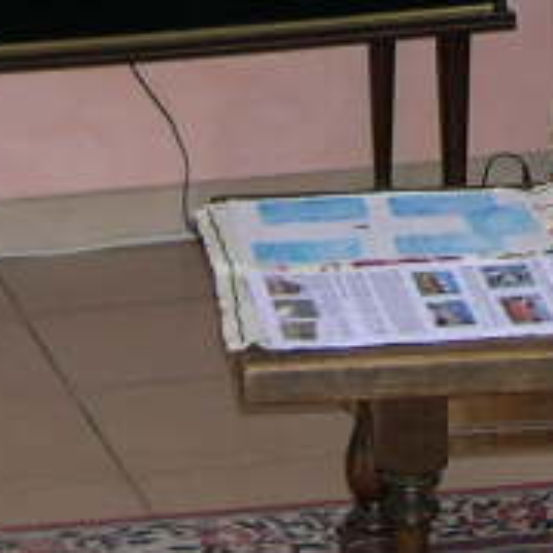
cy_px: -222
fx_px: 3470
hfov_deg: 9.0
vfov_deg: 8.9
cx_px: 646
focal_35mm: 192
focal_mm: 8
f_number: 2.8
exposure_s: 1/60
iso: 164
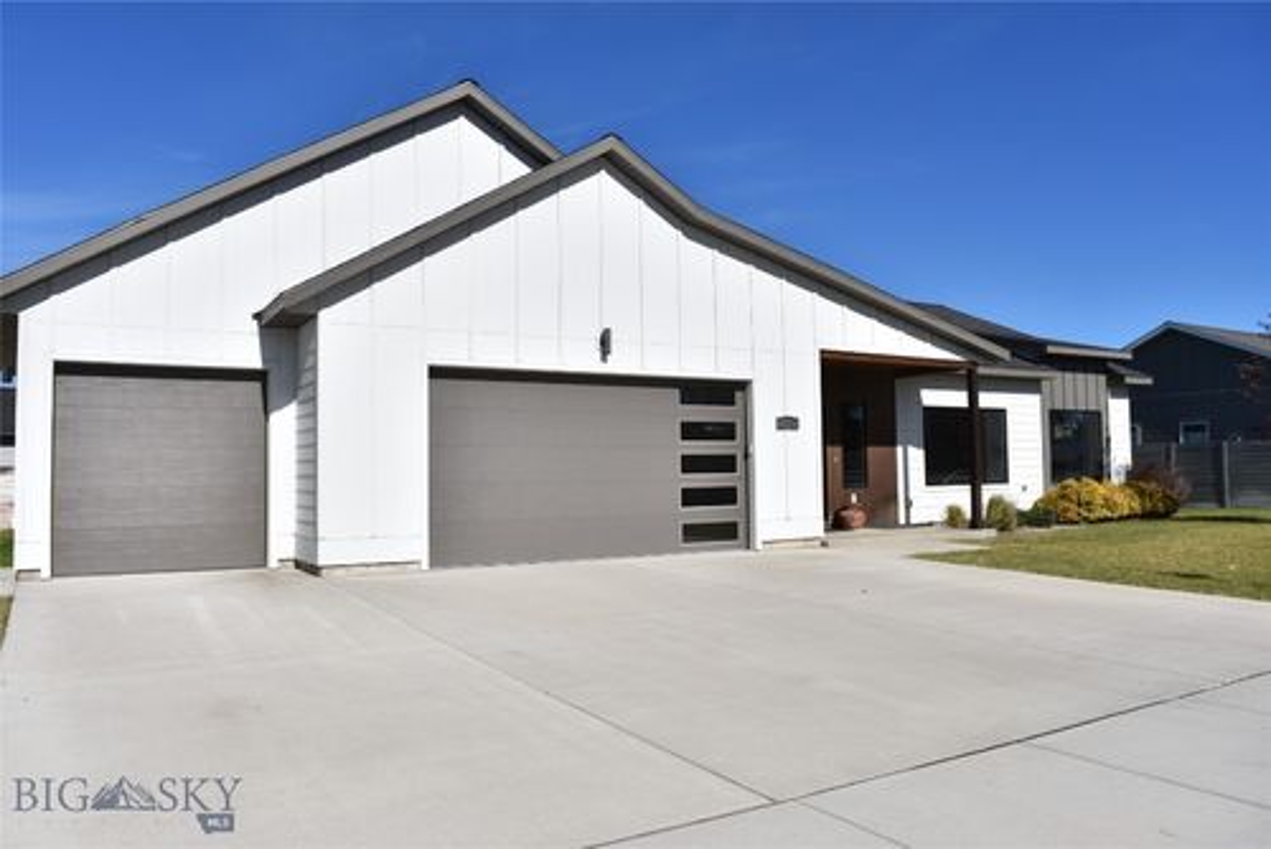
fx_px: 954
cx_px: 636
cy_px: 424
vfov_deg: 48.0
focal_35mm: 27
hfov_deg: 67.4
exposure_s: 1/500
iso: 100
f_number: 9
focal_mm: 18
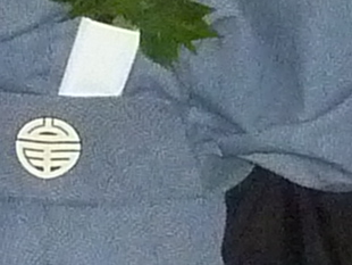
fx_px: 3226
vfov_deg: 4.6
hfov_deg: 6.2
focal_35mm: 317
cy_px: -216
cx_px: 73
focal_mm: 4.4
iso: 500
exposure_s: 1/30
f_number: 3.3
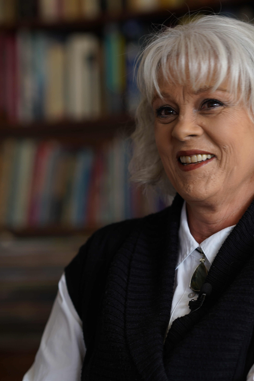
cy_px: 190
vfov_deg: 16.0
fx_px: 1355
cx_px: 185
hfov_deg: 10.7
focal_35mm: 128
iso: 200
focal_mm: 85
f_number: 2
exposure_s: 1/80
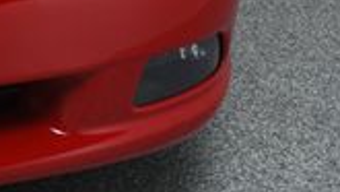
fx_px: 1651
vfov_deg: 6.5
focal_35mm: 183
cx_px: -280
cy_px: -157
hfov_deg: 11.0
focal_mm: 30
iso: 100
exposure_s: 1/160
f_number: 11
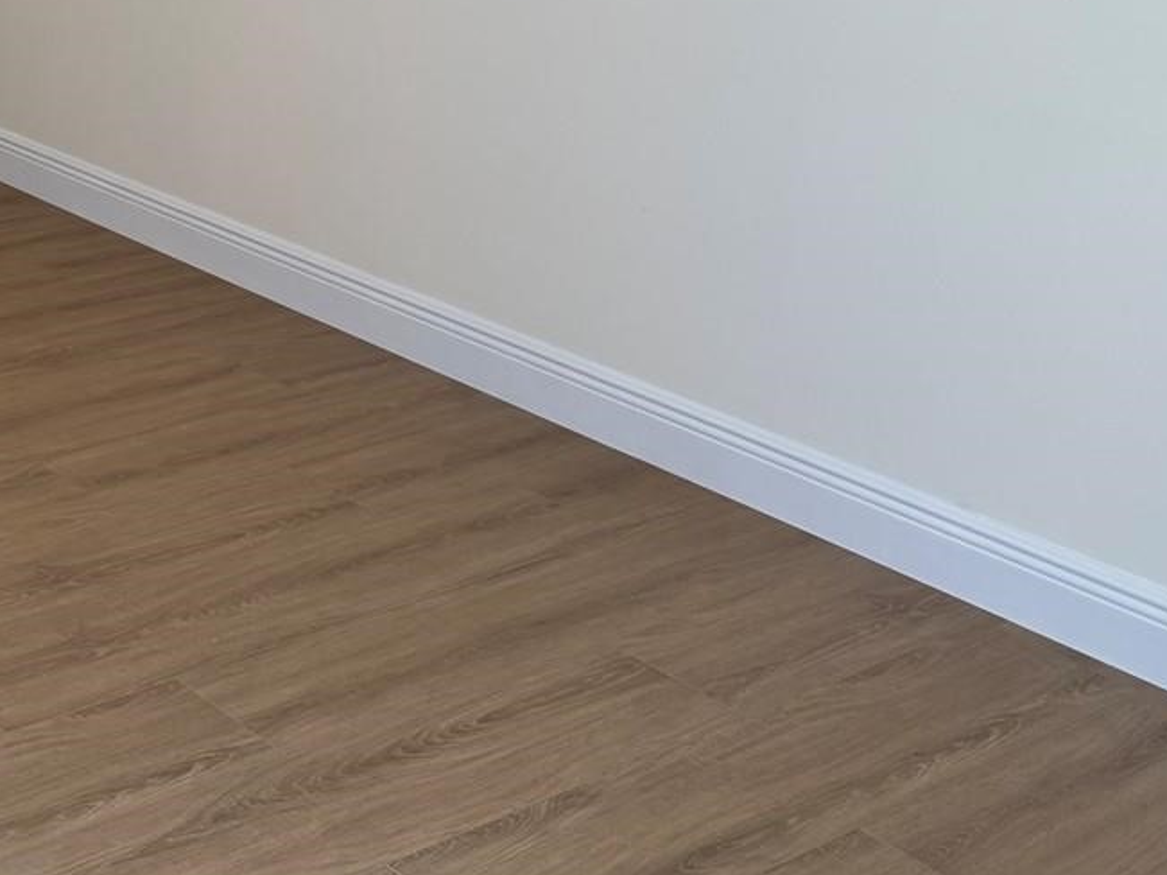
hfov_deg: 28.6
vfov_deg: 23.5
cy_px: -41
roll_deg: +0.1
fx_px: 1989
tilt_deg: -10.7
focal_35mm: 59
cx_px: -215
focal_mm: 6.76
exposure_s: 1/120
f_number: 1.78
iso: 125
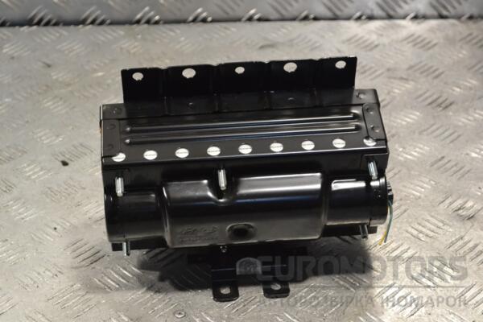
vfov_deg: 16.6
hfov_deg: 24.6
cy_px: 161
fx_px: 1107
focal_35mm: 82
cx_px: 242
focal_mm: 55
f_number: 8
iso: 3200
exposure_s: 1/400
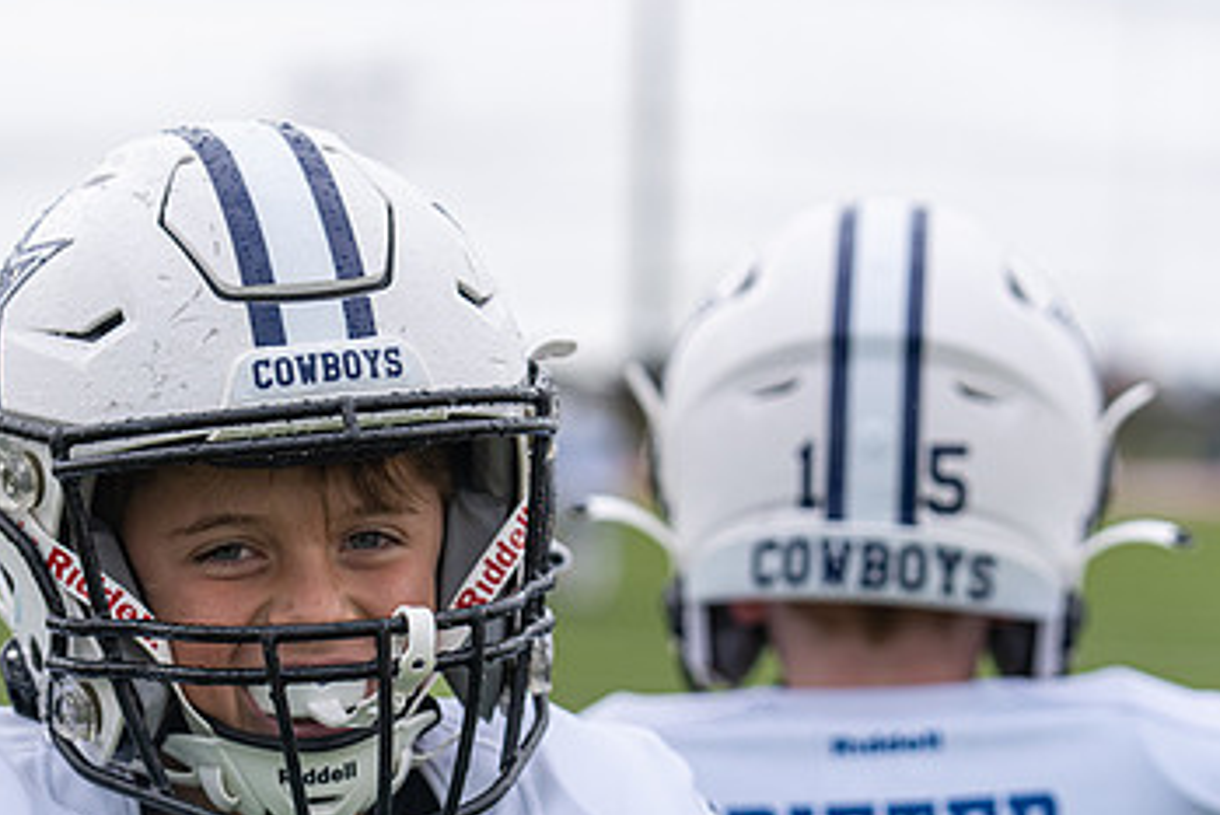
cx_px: 332
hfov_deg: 14.3
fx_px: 4848
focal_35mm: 143
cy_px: 638
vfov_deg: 9.6
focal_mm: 86
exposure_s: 1/1250
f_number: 3.5
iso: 250
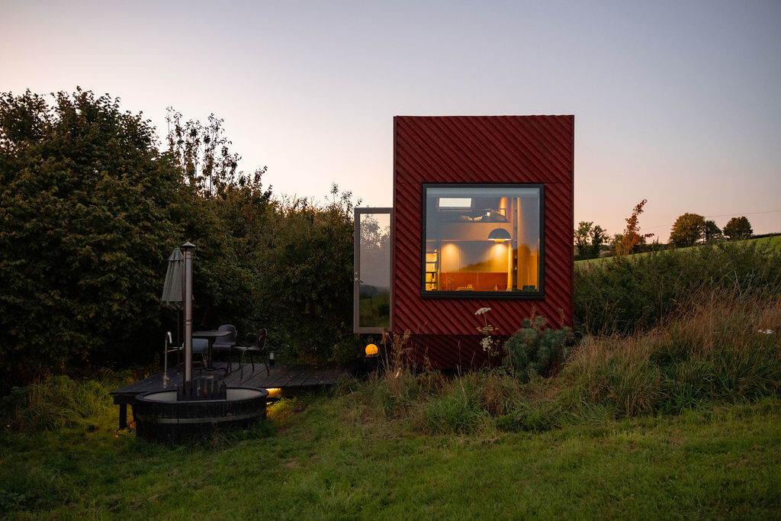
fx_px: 626
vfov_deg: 45.2
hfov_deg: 63.9
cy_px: 264
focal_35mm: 29
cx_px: 381
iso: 1600
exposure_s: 1/320
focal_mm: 28
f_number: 2.8
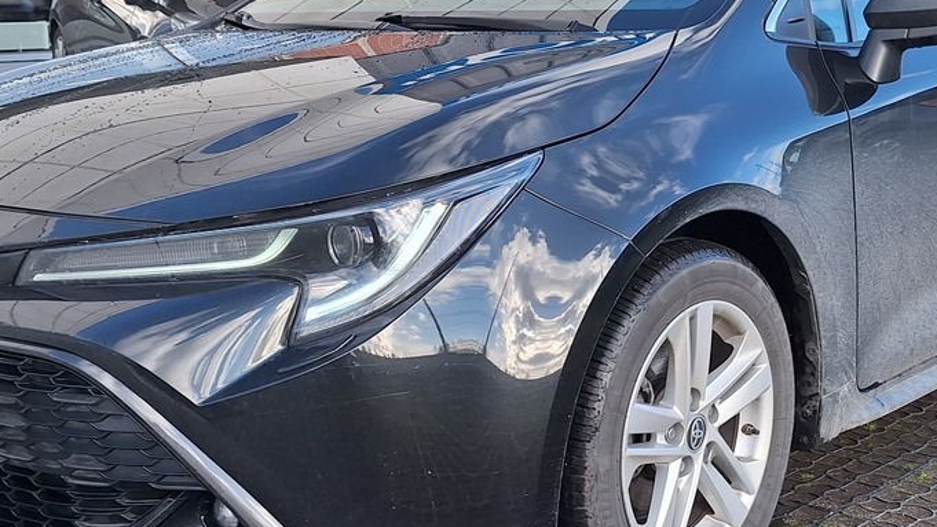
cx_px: 528
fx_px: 1317
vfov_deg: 22.6
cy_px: 252
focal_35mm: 53
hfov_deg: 39.1
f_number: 1.8
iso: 40
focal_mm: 5.54
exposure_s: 1/842
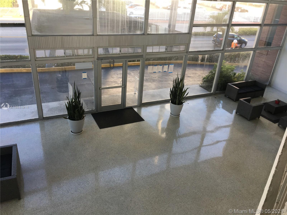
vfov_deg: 48.2
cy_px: 108
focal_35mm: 29
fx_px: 240
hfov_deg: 61.7
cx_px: 144
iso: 40
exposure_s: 1/120
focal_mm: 4.15
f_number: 2.2
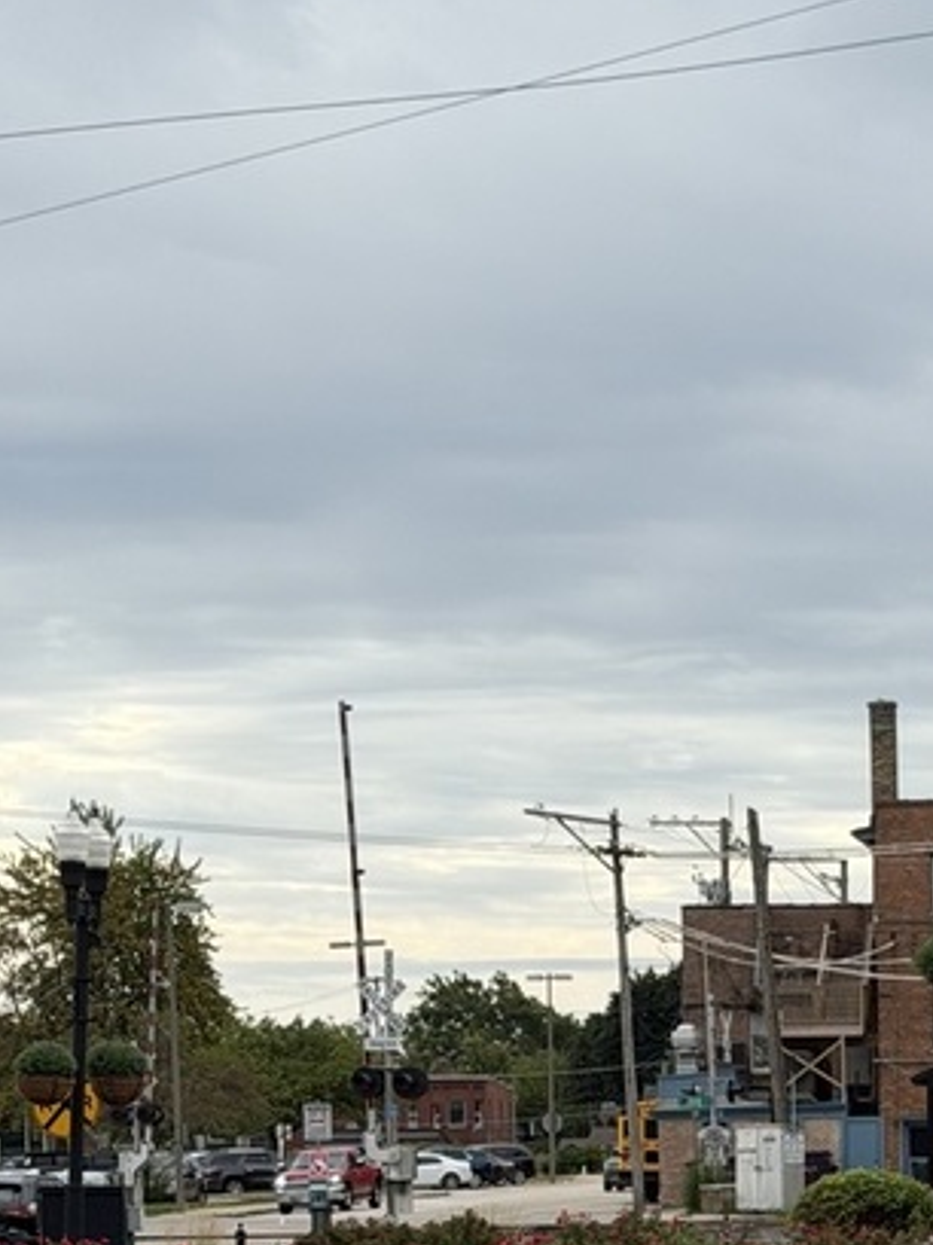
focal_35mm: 127
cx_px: 1131
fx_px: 4564
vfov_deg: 15.2
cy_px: 1269
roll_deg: +0.5
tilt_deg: -1.7
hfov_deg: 11.4
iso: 64
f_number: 1.78
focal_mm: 6.76
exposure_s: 1/2865
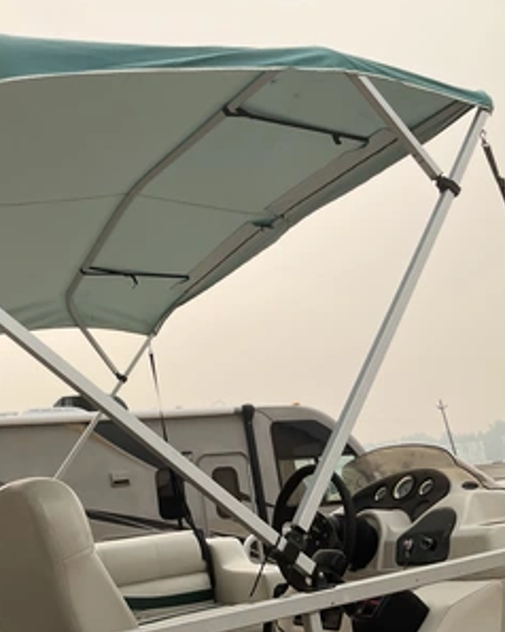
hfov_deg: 38.2
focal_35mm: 38
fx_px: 711
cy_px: 316
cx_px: 129
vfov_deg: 48.0
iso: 25
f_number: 1.8
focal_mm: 3
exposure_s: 1/2058
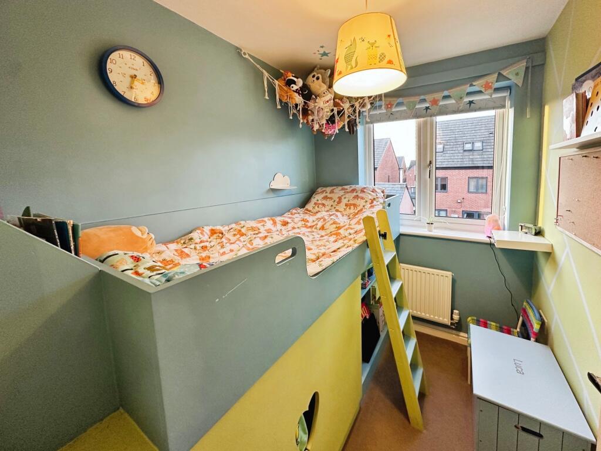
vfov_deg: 85.7
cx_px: 300
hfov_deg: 102.0
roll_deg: +1.0
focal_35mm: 14
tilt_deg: -8.3
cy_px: 226
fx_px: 243
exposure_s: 1/100
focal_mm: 2.22
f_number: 2.2
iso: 250
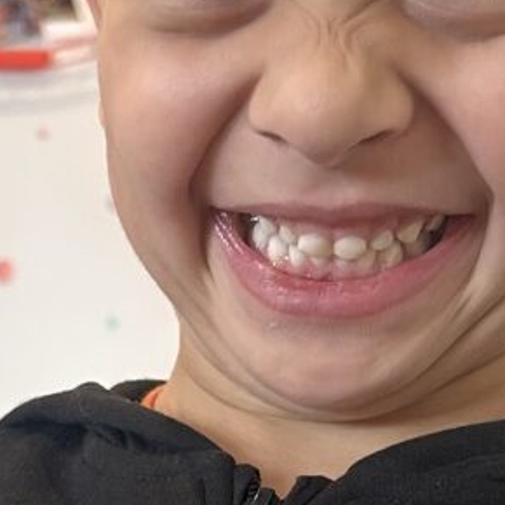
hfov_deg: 15.5
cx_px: 61
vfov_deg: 15.1
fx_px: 1832
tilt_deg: -8.7
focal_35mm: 111
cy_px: 609
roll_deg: -3.1
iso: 160
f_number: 1.5
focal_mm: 5.7
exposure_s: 1/50
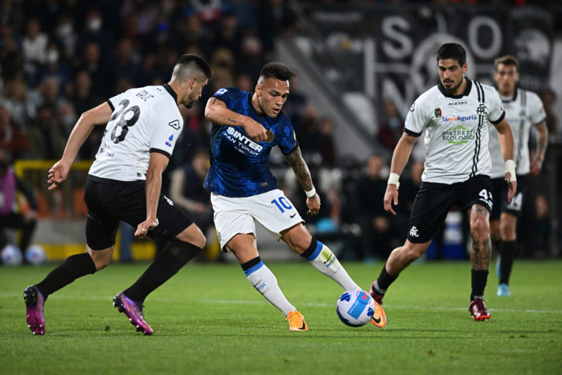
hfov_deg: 5.2
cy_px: 188
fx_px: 6244
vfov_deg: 3.4
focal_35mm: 400
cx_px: 281
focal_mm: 400
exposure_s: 1/1250
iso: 2500
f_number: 3.5
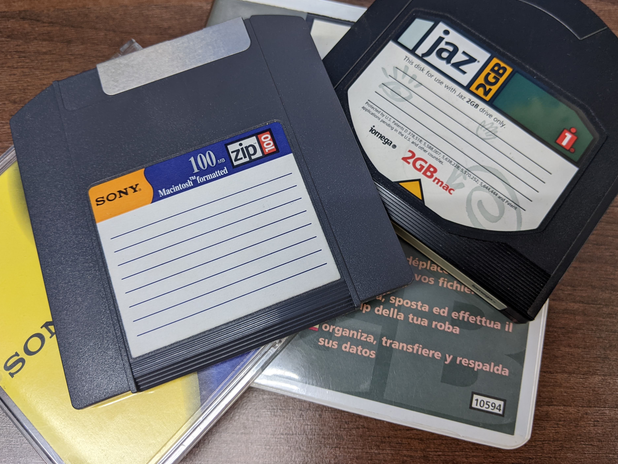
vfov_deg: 48.2
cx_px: 311
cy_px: 222
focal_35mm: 29
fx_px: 518
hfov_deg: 61.7
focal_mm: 4.44
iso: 71
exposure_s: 1/33.3
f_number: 1.8
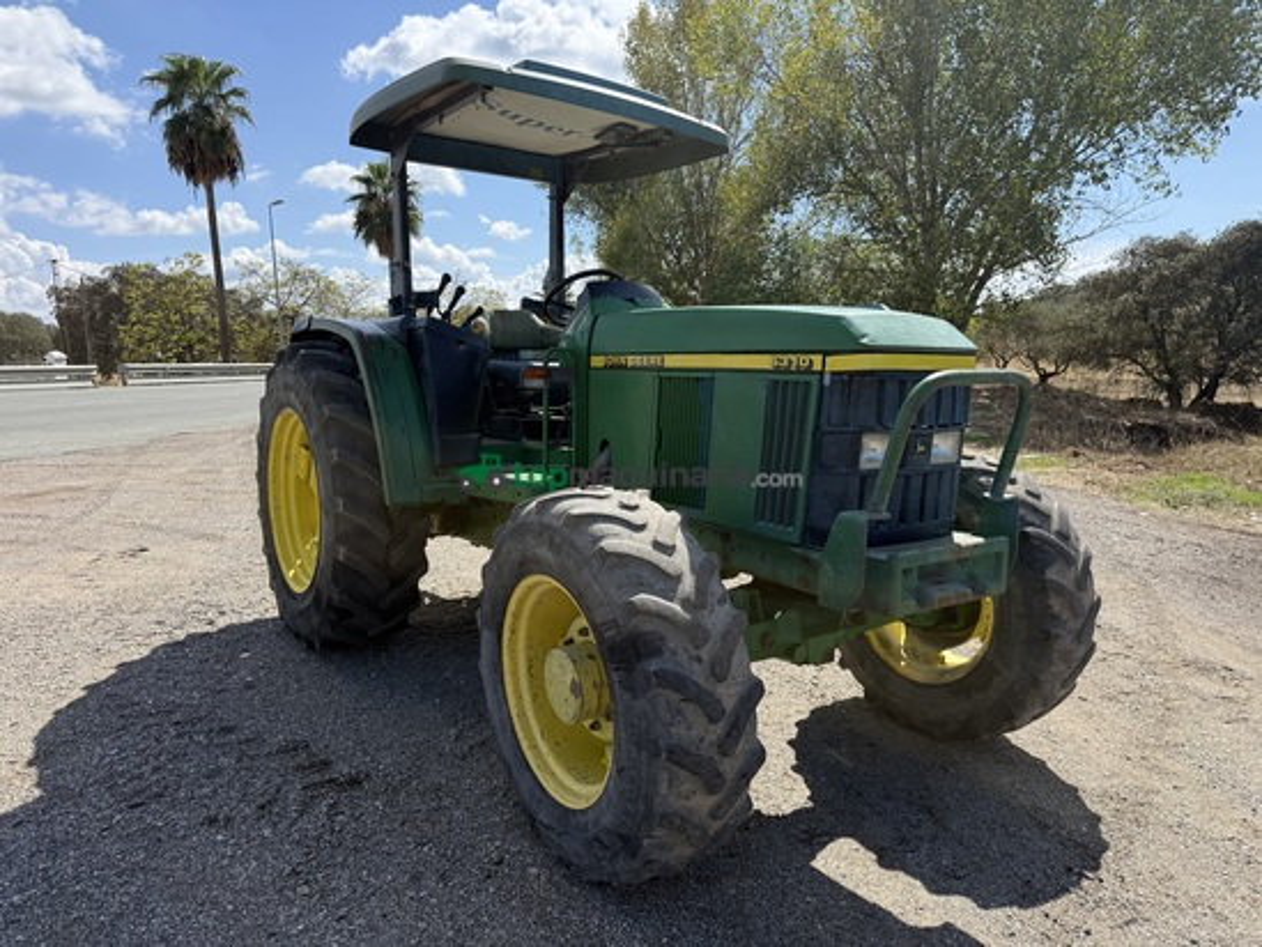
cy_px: 474
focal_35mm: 24
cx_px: 631
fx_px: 875
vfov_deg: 56.8
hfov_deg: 71.6
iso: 100
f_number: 1.78
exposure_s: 1/3953
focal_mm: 6.76
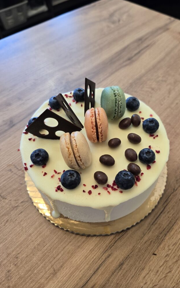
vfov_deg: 72.5
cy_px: 141
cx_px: 104
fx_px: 196
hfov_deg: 49.1
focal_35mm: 25
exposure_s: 1/100
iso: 160
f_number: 1.7
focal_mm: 6.3
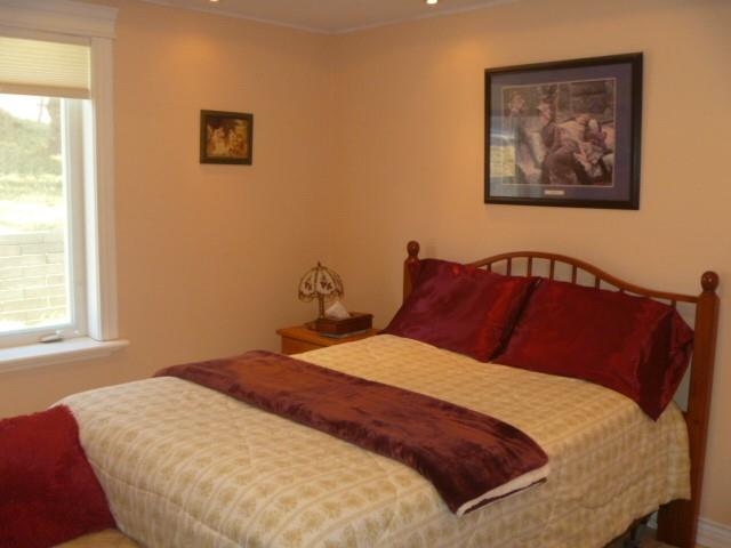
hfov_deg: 52.6
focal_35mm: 35
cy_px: 274
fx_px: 739
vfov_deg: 40.7
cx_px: 366
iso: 250
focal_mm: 6.3
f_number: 3.5
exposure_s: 1/30
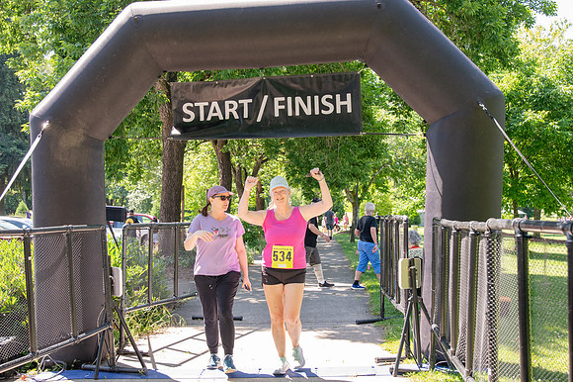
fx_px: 732
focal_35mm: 46
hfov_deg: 42.8
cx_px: 286
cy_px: 191
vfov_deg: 29.2
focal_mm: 31
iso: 500
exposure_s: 1/400
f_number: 4
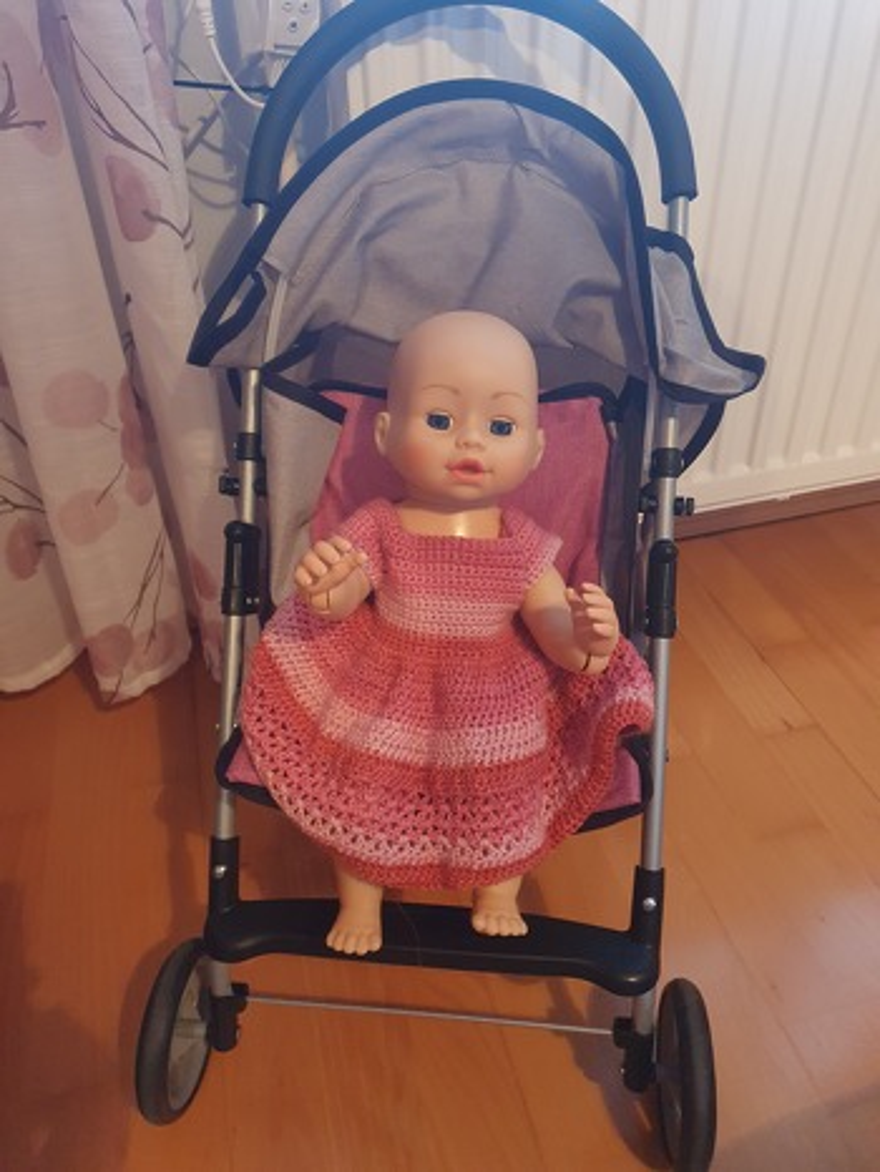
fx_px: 880
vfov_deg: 67.3
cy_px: 586
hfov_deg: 53.1
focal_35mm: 26
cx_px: 440
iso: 320
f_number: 1.5
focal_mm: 4.32
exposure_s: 1/50
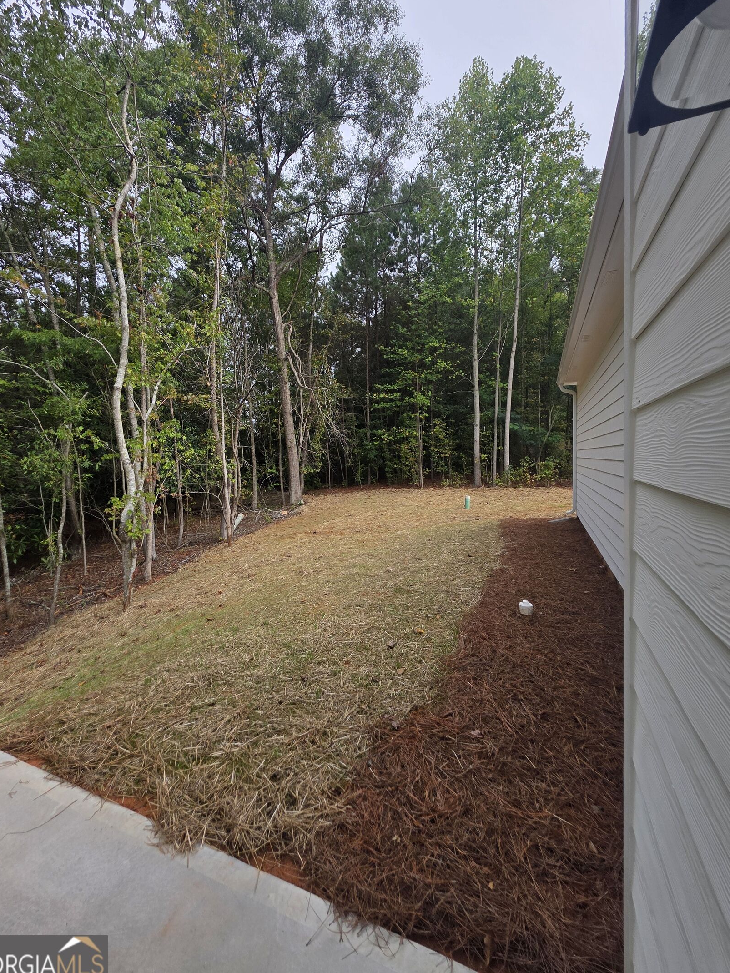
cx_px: 344
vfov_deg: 102.0
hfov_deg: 85.6
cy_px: 464
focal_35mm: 14
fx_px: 394
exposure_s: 1/287
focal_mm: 2.2
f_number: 1.9
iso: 40
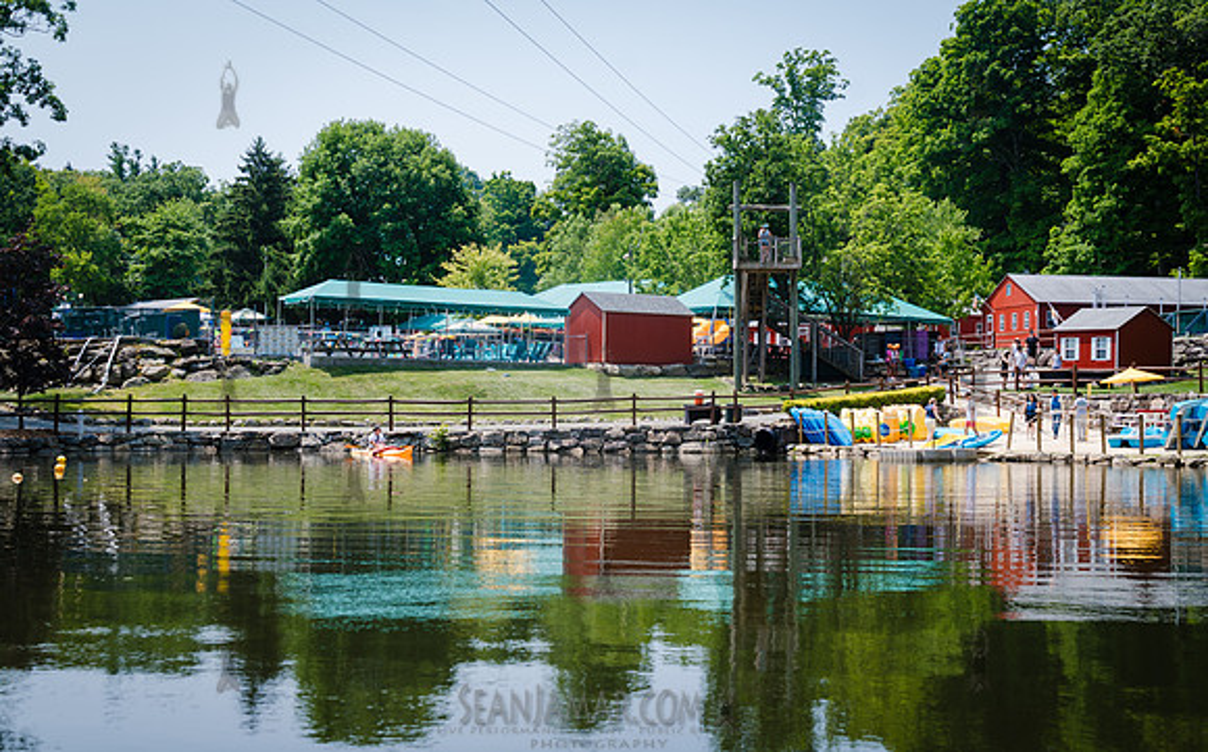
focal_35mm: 48
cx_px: 604
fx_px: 1576
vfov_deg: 26.8
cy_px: 401
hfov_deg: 41.9
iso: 100
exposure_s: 1/400
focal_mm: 47
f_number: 4.5
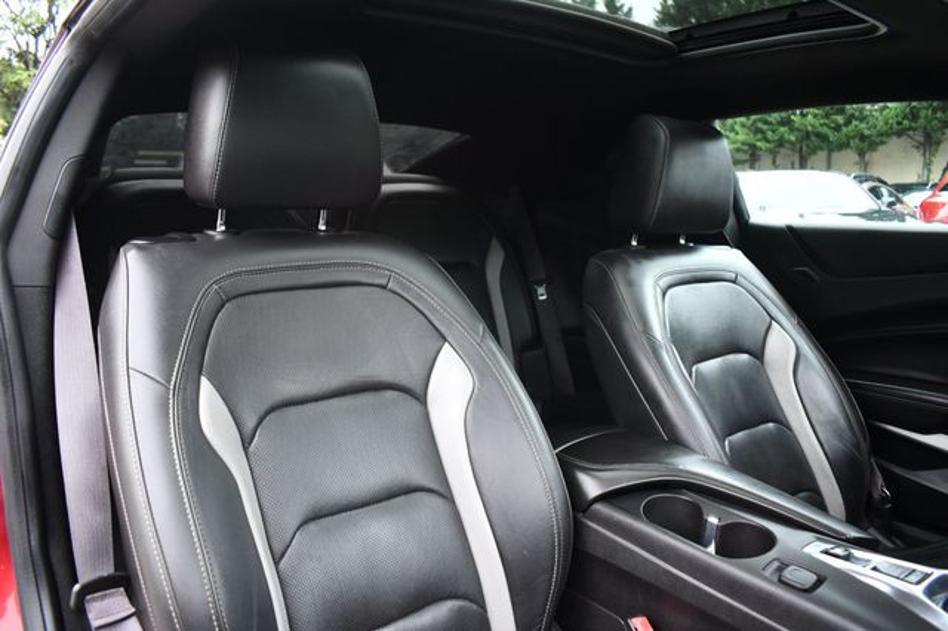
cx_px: 474
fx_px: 711
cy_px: 316
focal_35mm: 27
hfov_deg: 67.4
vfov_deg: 47.9
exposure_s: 1/200
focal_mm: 18
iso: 800
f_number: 3.5
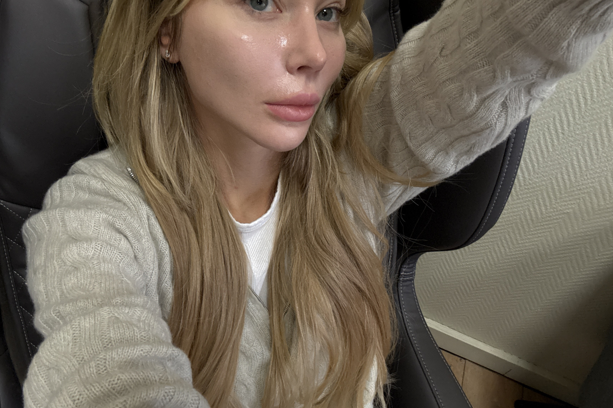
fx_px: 477
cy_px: 186
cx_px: 266
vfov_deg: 46.3
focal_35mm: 28
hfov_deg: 65.2
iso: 200
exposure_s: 1/50
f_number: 1.9
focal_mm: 2.69
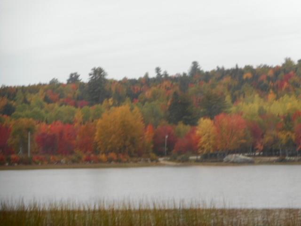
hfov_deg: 12.9
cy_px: 113
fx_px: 1330
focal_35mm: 153
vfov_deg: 9.7
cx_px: 150
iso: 80
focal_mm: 27.4
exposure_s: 1/80
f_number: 6.2
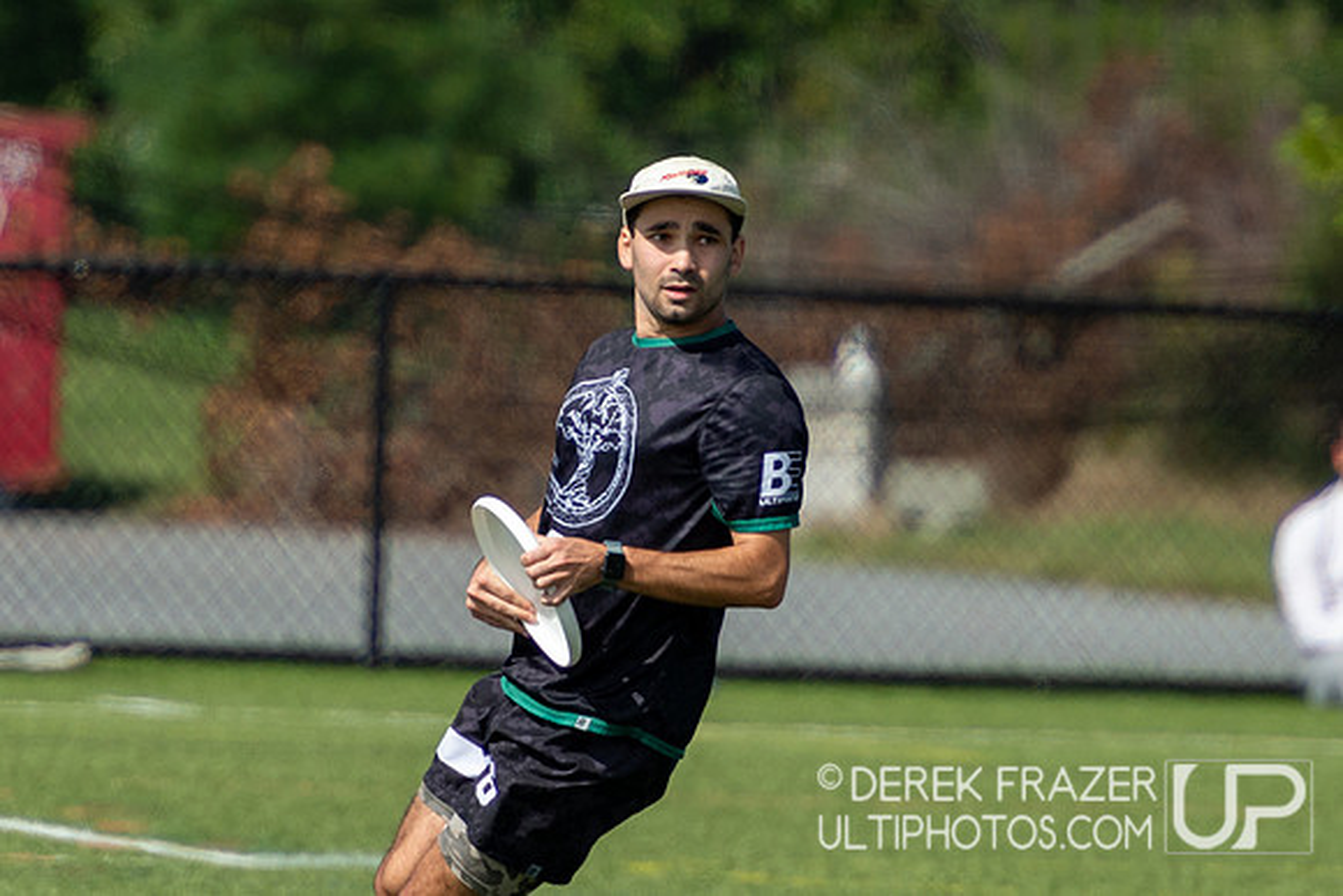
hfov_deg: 2.2
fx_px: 34809
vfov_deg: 1.5
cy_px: 385
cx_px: 567
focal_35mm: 933
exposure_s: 1/2500
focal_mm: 400
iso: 500
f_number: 5.6
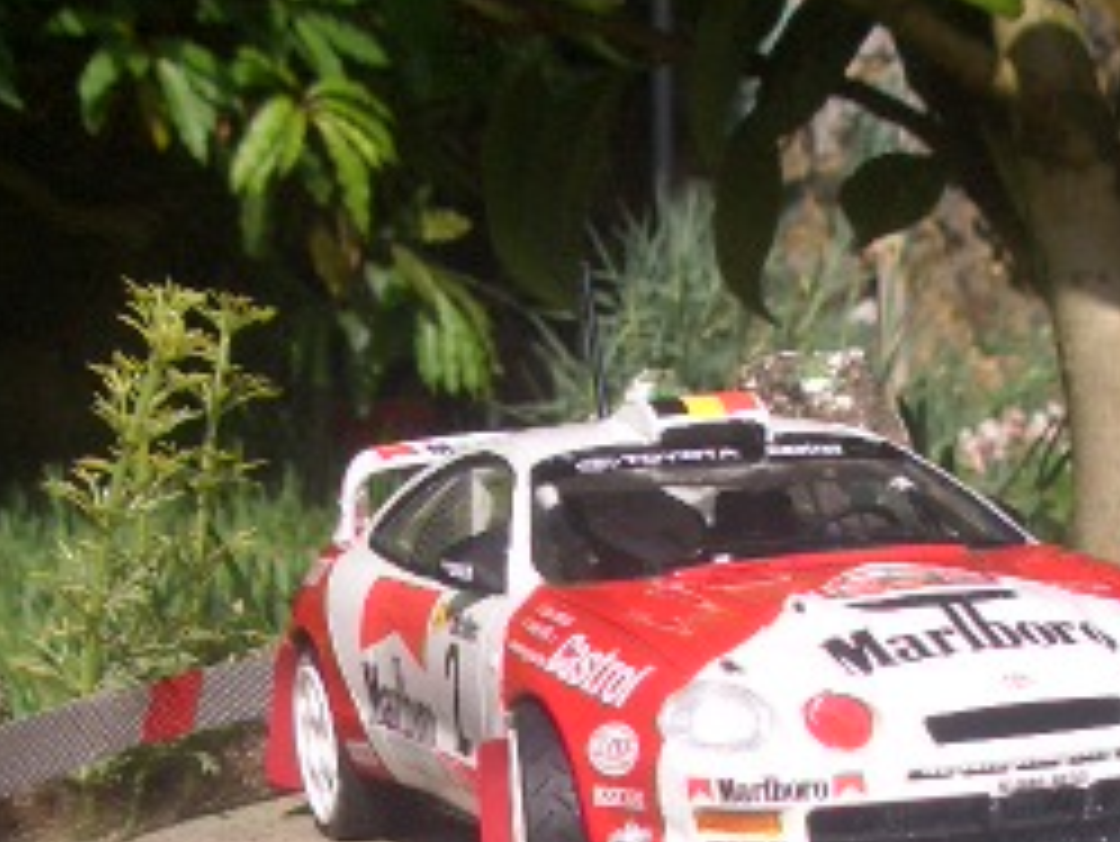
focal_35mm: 90
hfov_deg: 21.8
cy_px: 815
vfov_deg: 16.1
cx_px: 625
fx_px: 2913
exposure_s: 1/500
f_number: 4.3
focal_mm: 5.8
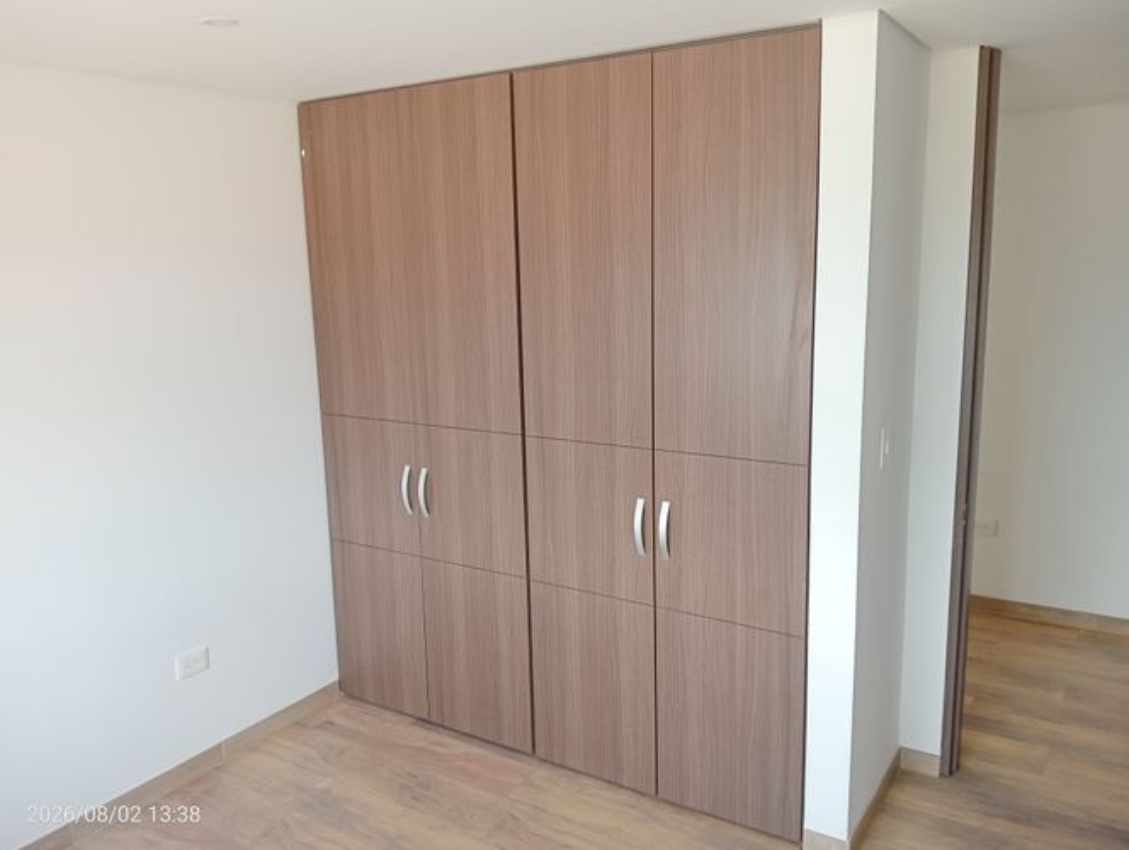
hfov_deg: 63.4
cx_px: 564
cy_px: 425
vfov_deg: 49.9
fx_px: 915
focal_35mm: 28
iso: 103
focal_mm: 3.98
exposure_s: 1/60
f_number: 1.8
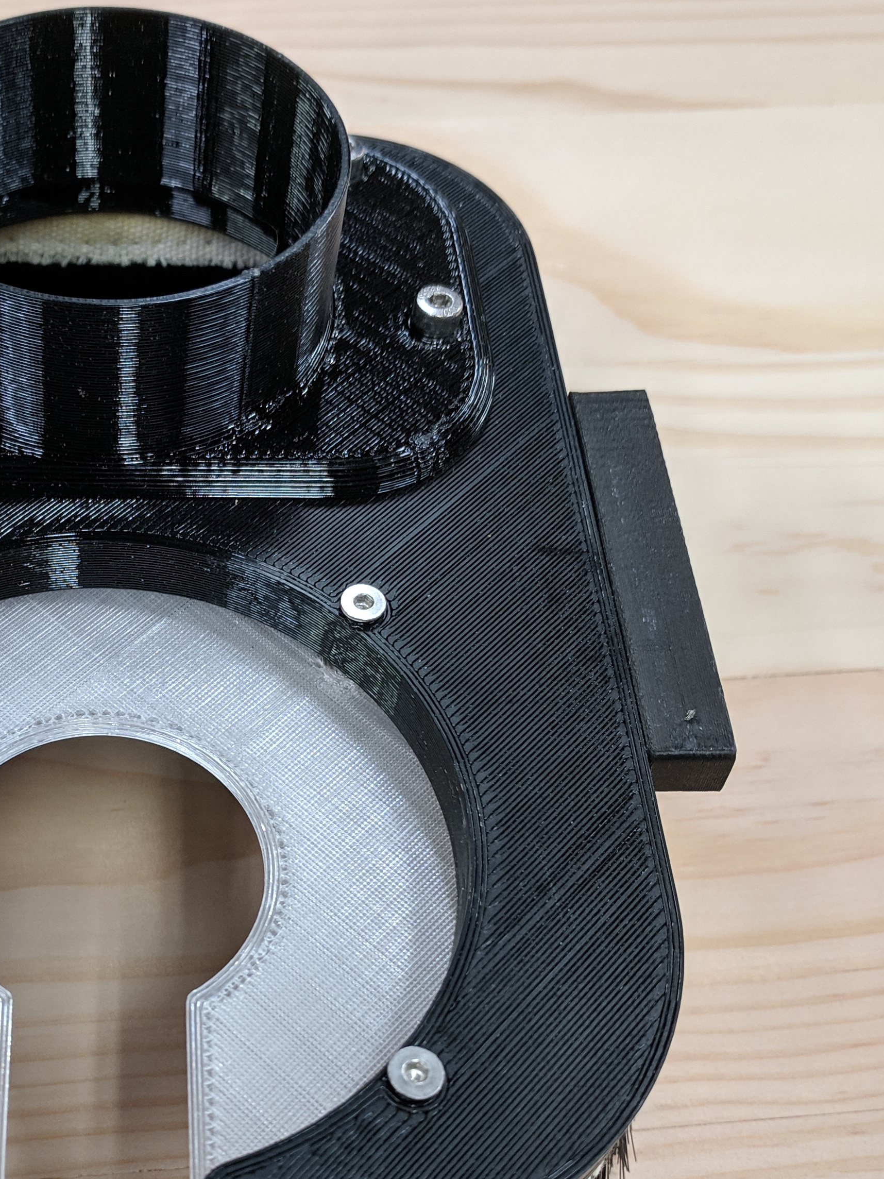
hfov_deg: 30.5
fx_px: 1566
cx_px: 135
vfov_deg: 40.9
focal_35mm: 46
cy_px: 742
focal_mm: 4.67
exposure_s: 1/120
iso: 196
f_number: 2
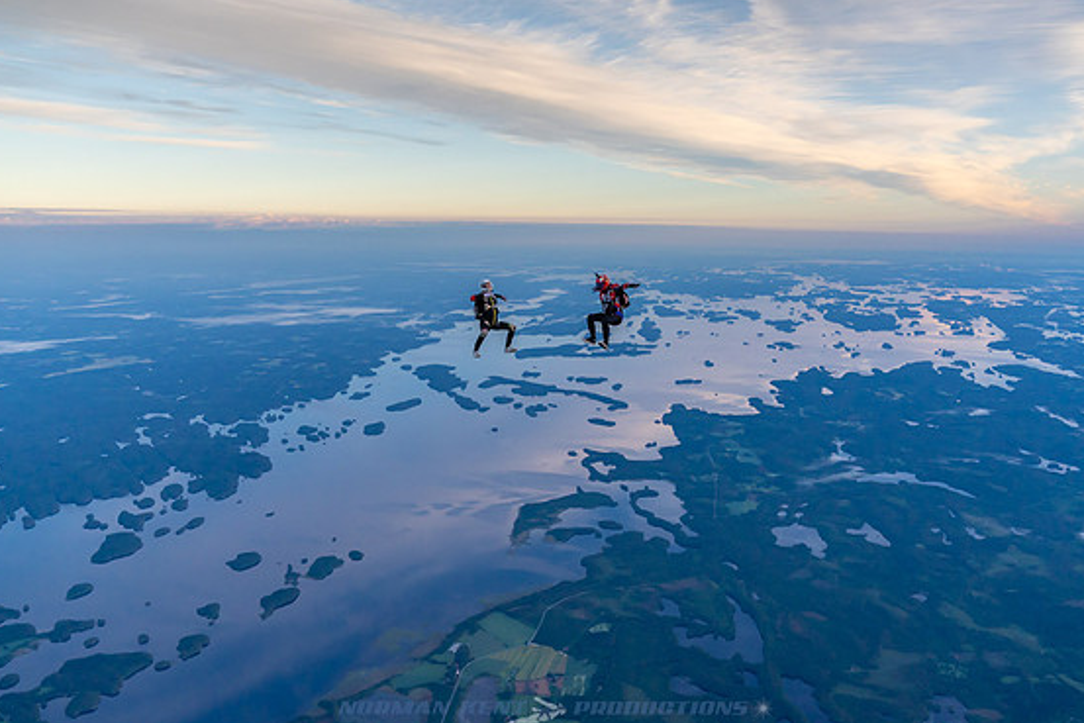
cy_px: 363
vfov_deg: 38.9
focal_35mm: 34
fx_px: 1024
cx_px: 557
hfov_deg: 55.8
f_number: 5
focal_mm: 30
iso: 1000
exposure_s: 1/2000
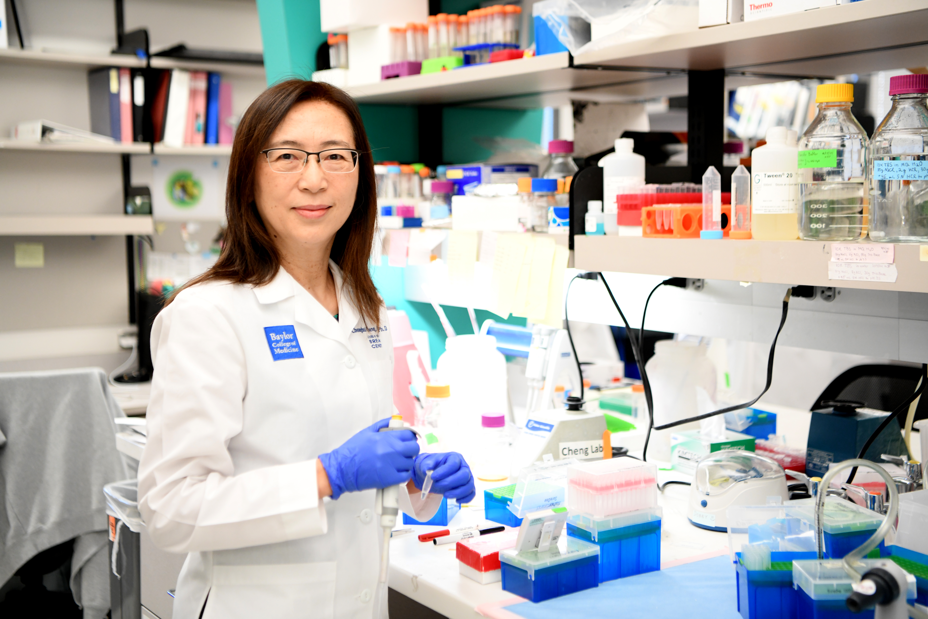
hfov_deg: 39.6
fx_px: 1289
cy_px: 310
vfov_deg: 27.0
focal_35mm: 50
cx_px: 464
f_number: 2.8
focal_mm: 50
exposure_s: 1/160
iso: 1600
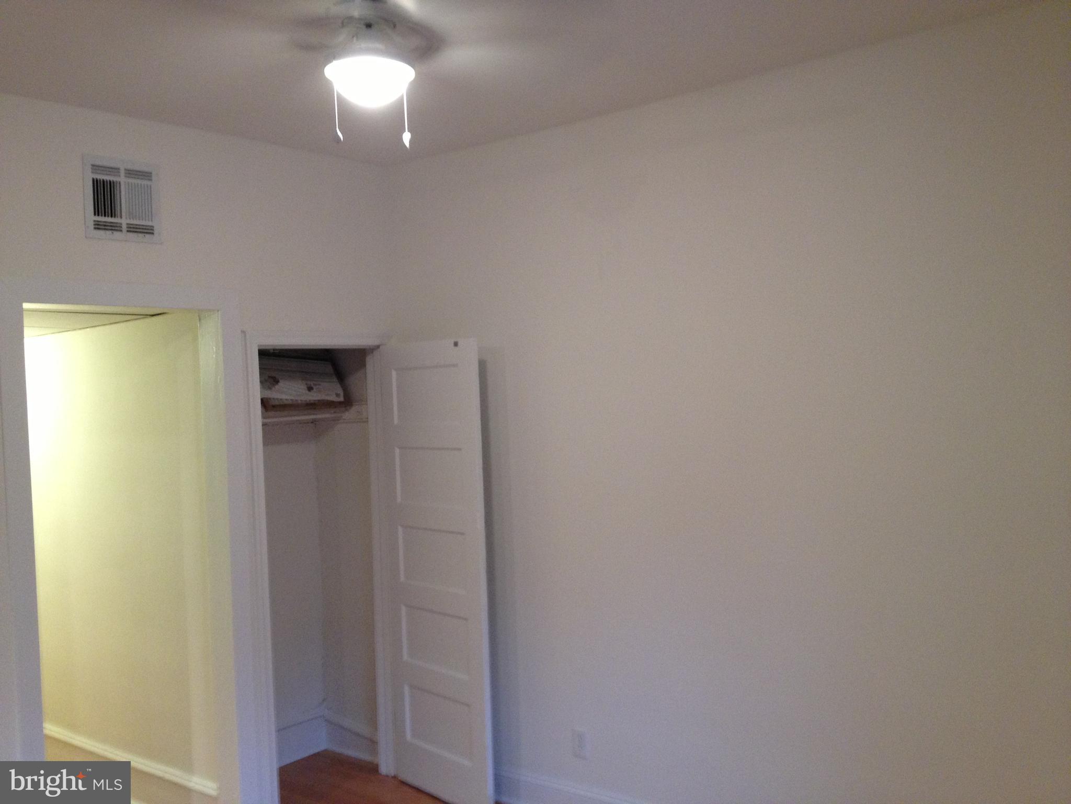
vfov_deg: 40.7
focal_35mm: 35
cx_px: 536
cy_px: 402
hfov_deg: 52.6
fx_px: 1083
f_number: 2.4
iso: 160
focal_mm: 4.28
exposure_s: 1/20
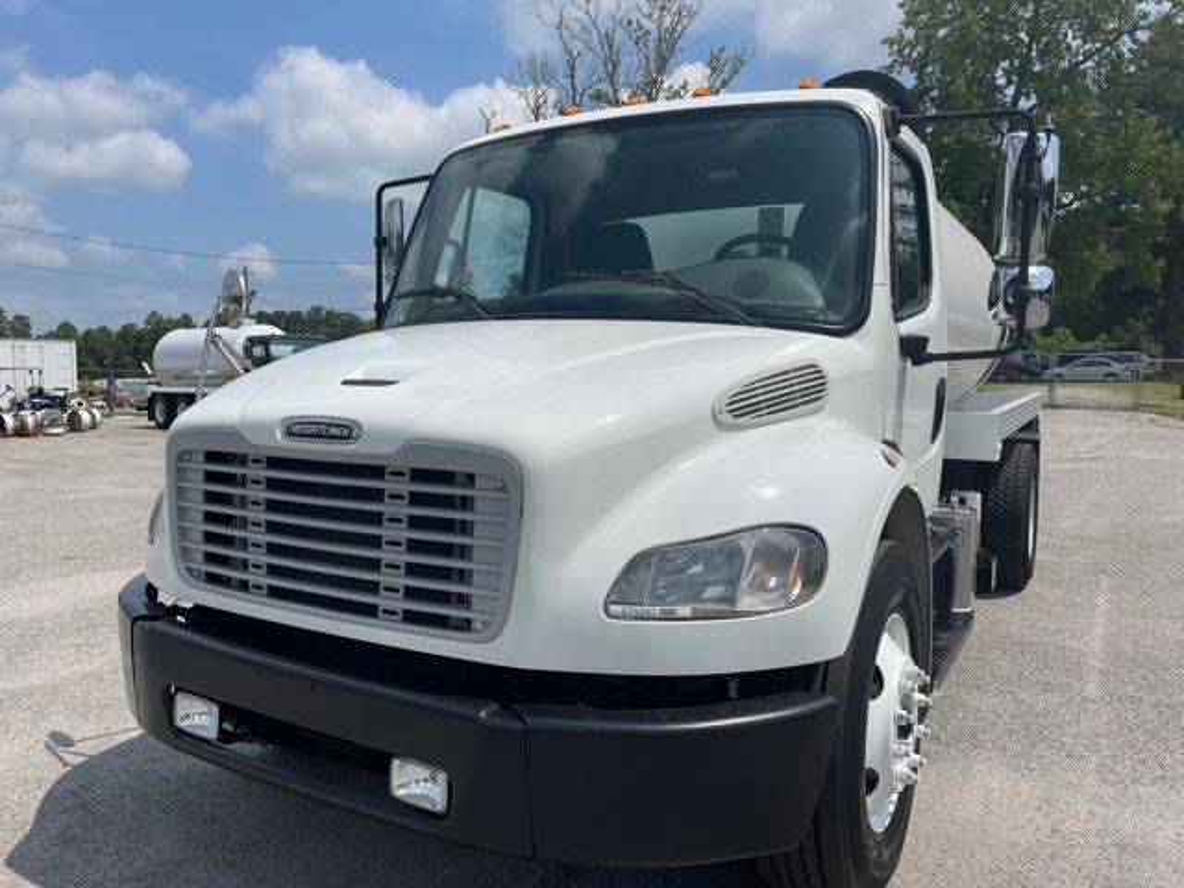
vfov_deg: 53.1
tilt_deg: -3.9
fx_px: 889
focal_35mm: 26
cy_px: 444
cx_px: 592
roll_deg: +1.2
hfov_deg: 67.3
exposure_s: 1/8547
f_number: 1.6
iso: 32
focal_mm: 5.1
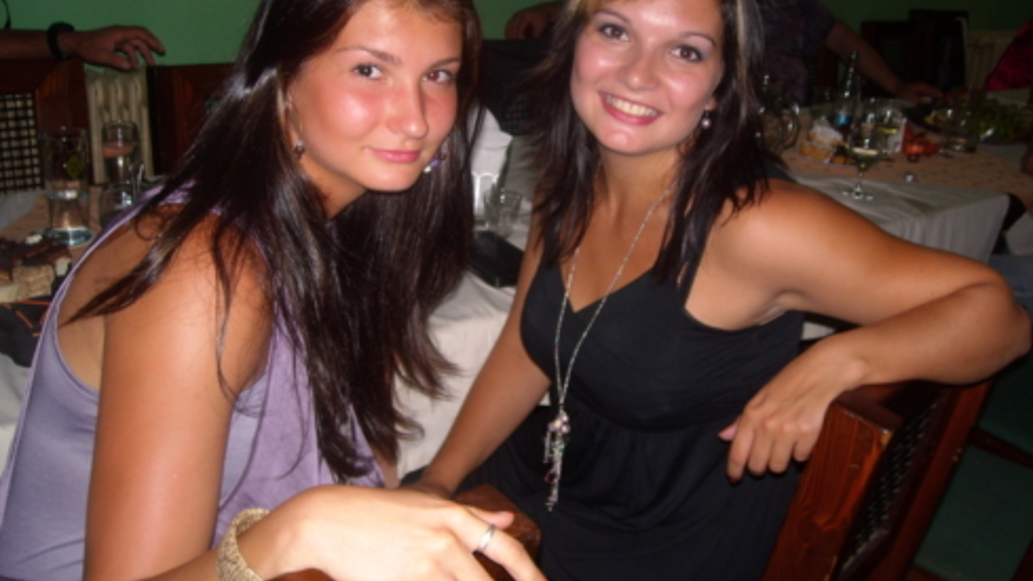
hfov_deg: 51.6
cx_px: 513
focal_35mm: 39
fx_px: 1068
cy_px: 286
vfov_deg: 30.4
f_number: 2.8
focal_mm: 5.7
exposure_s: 1/60
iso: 100
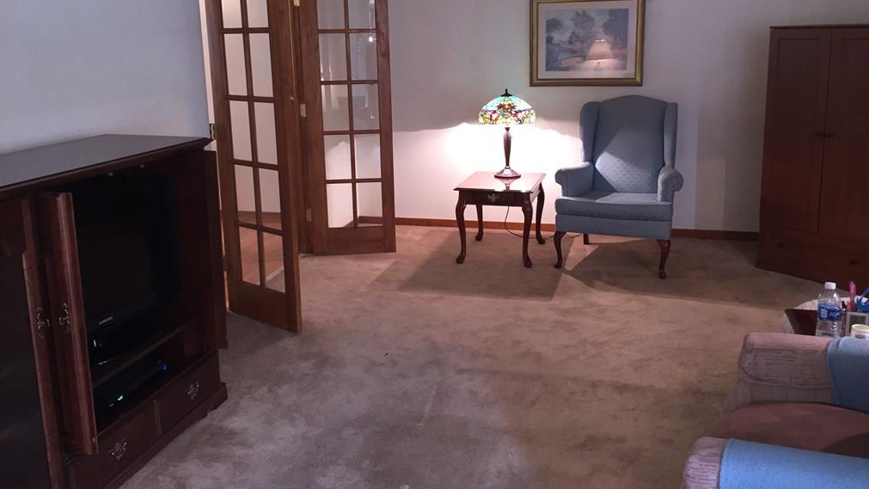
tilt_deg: -12.0
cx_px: 438
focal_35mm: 32
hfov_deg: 61.0
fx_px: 737
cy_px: 189
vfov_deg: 36.5
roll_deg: +0.6
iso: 125
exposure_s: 1/30
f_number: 2.2
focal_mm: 4.15
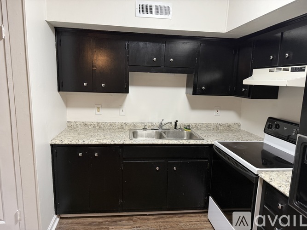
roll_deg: -1.4
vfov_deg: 56.8
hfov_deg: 71.6
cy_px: 115
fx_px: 213
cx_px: 154
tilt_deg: -10.3
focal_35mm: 24
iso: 320
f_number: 1.78
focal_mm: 6.76
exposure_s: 1/60
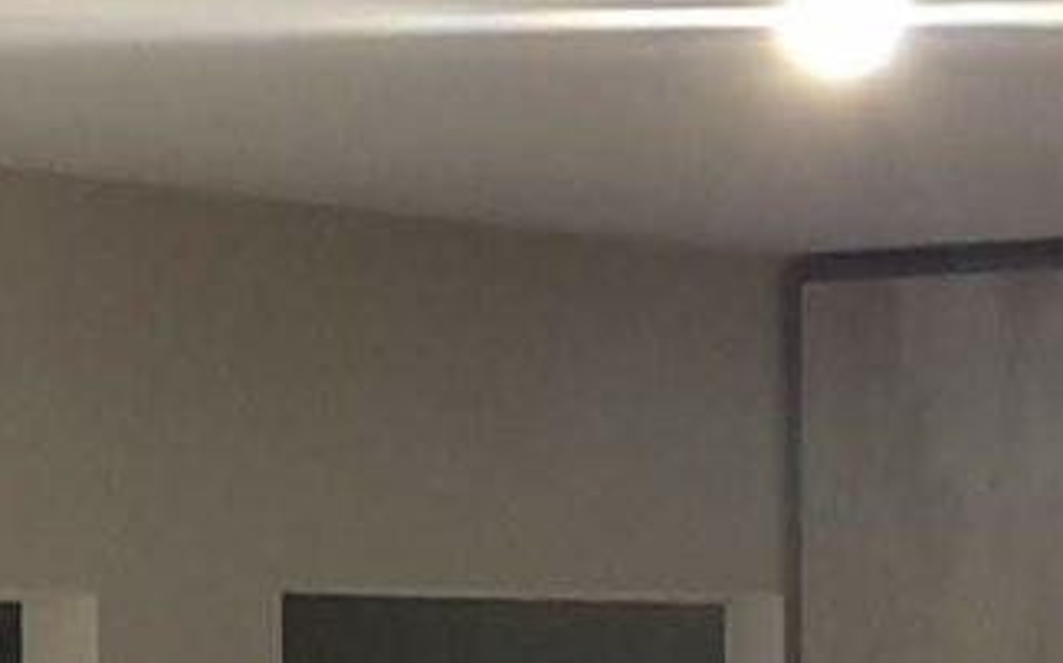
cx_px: -817
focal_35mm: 218
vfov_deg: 6.0
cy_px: 811
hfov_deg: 9.2
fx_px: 6311
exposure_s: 1/17
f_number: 1.5
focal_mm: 4.3
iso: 250
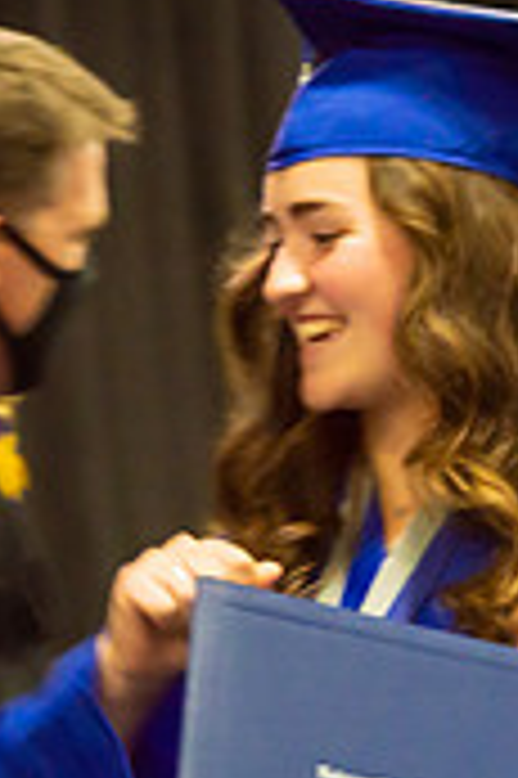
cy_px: 818
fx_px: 6336
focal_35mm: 293
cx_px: -10
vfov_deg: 7.0
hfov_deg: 4.7
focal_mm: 50
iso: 400
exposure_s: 1/25
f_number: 6.3
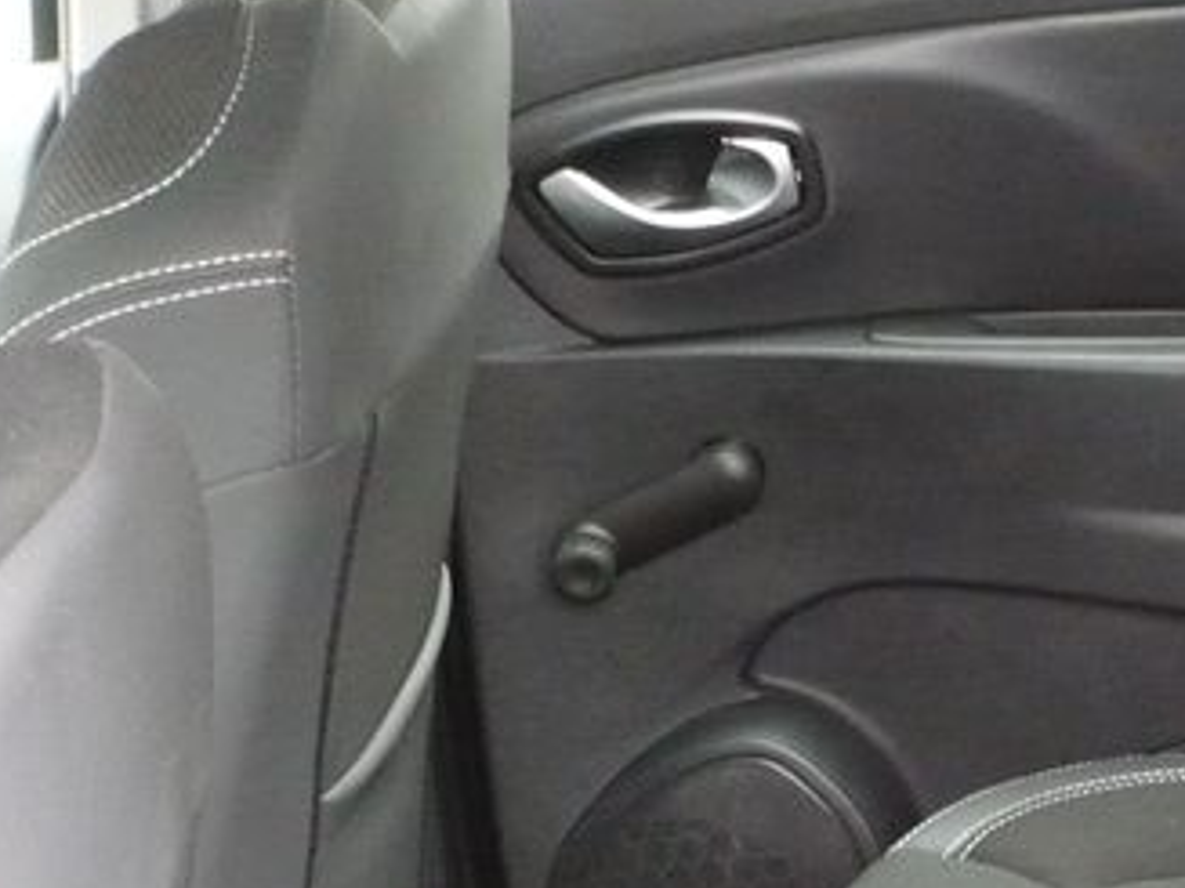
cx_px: 1388
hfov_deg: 17.6
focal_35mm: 107
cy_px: 1192
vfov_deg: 13.3
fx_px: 3662
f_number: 2.8
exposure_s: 1/30
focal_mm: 5.8
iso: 500
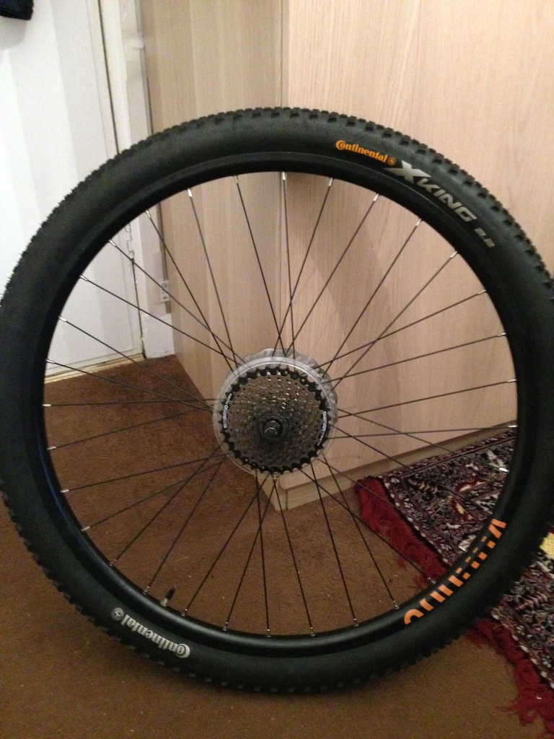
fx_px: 704
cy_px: 370
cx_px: 277
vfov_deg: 55.4
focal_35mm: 33
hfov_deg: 42.9
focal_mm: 4.12
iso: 800
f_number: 2.4
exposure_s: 1/15
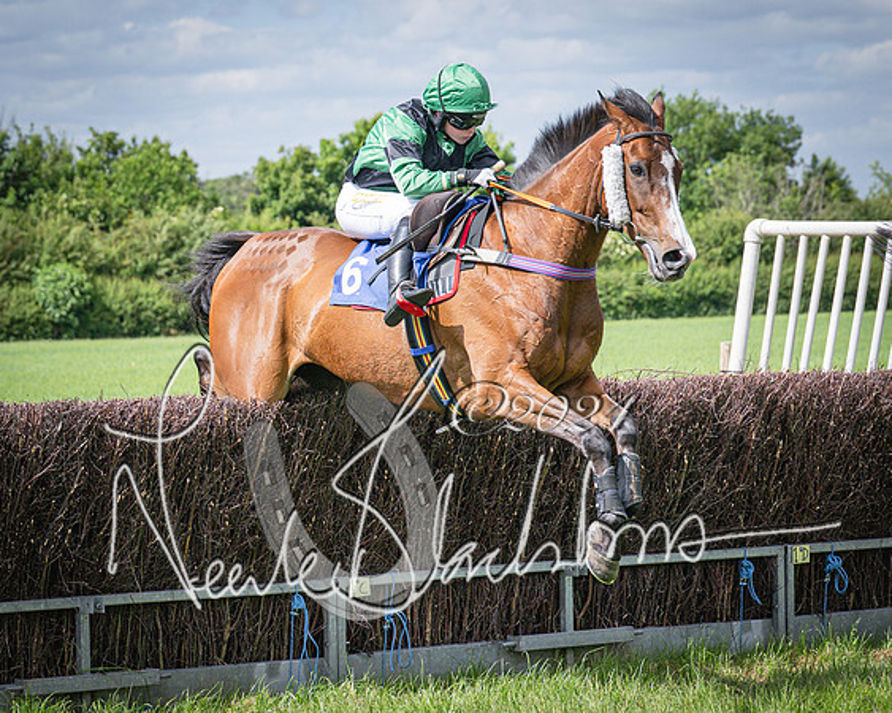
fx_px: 4316
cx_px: 159
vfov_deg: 9.4
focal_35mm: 164
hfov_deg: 11.7
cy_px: 349
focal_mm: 70
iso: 400
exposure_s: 1/3200
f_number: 4
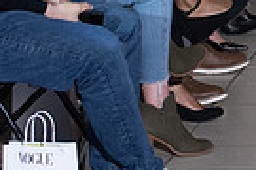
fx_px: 2375
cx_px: 531
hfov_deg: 6.0
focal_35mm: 334
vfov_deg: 4.1
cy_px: -126
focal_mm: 78
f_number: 5
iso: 1250
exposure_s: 1/160
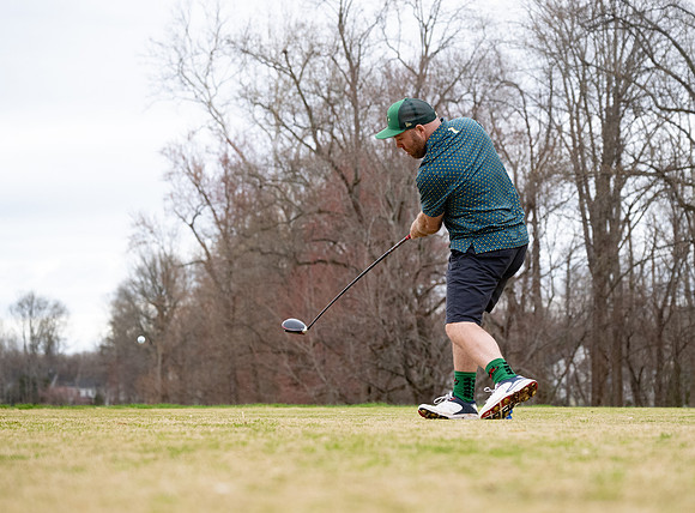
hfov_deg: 23.3
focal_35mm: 84
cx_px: 420
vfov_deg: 17.3
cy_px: 304
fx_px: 1684
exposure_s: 1/3200
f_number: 2.8
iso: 1250
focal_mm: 45
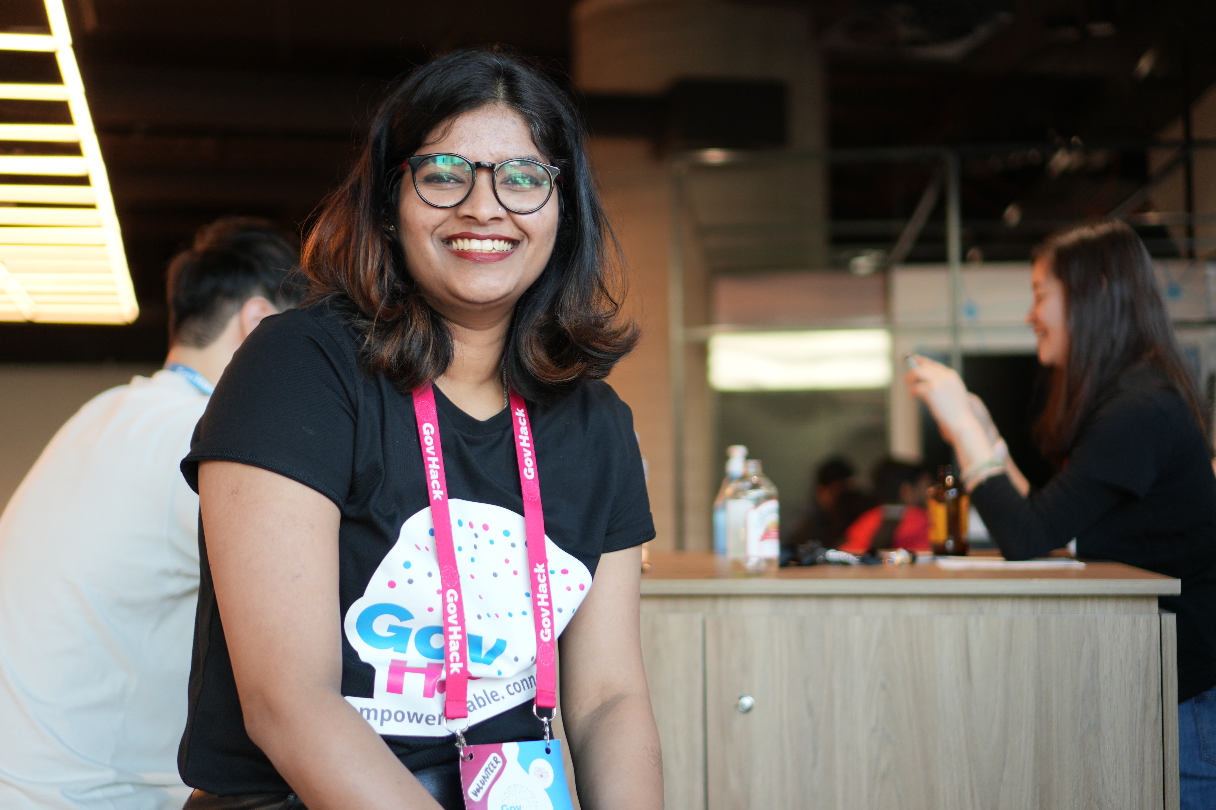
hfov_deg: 37.9
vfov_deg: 25.8
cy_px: 405
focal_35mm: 52
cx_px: 608
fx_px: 1773
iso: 100
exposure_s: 1/60
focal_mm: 35
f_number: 1.8
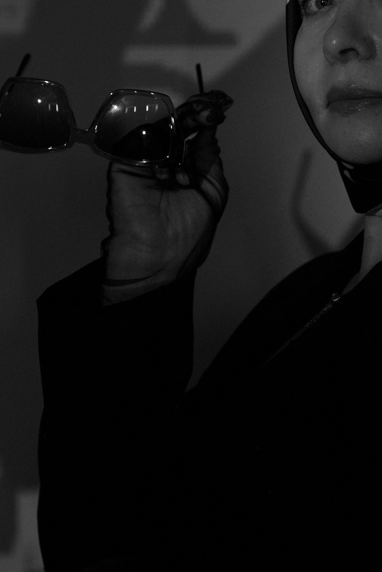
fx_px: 5902
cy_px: 382
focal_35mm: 371
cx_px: 359
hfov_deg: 3.7
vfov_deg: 5.6
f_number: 2.8
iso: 800
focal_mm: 144
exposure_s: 1/125
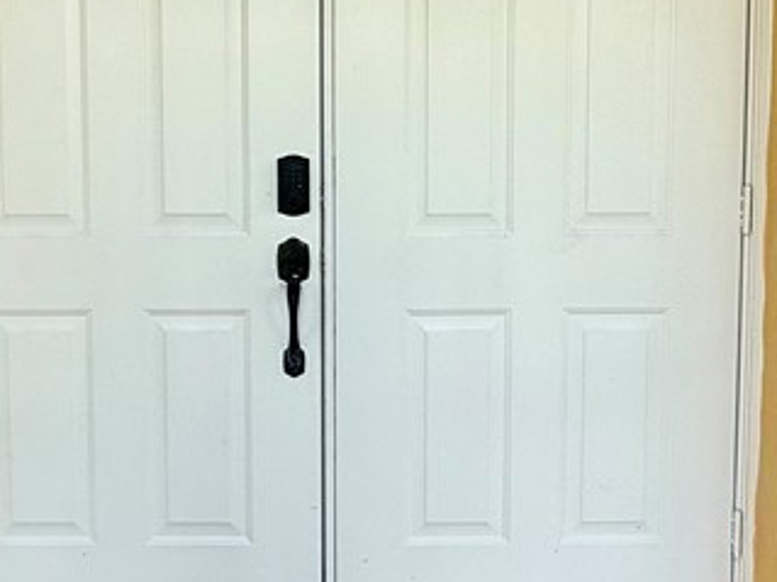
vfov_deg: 31.4
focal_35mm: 45
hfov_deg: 42.0
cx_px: 329
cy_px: 124
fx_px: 1010
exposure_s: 1/331
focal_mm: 2.22
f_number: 2.2
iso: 50
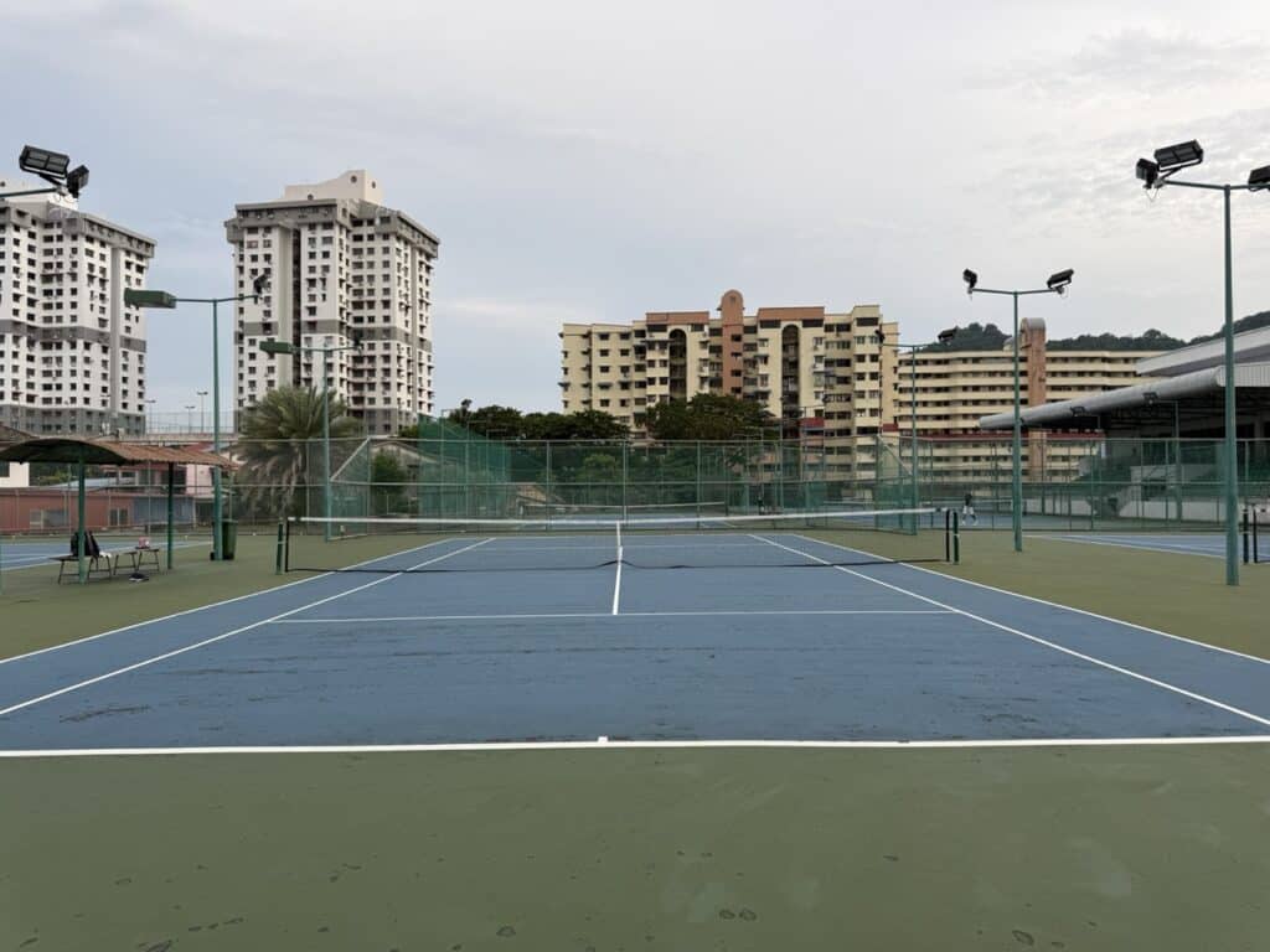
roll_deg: +0.2
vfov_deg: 56.8
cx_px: 635
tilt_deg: +1.9
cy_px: 476
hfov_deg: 71.6
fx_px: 881
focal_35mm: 24
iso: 80
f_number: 1.78
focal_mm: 6.76
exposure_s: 1/571
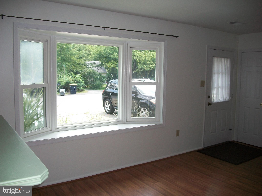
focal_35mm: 32
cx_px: 131
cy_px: 98
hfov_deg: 56.8
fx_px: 242
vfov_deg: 44.2
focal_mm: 5.7
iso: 80
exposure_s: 1/160
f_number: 2.9
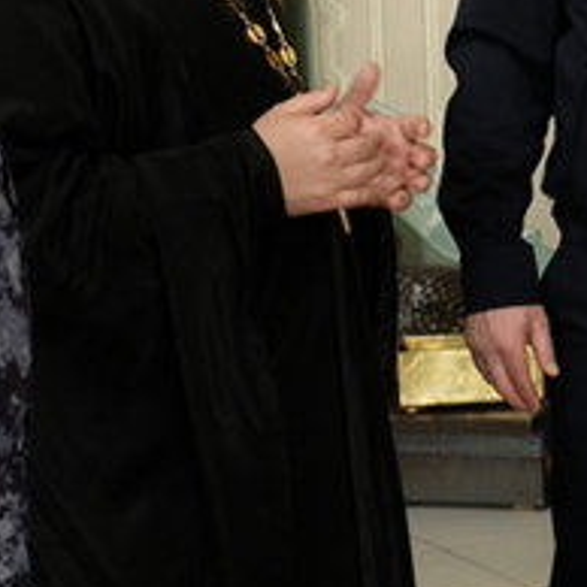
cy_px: -42
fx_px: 2839
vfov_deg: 11.6
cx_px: 641
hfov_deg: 11.6
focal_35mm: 148
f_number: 3.6
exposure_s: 1/17
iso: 800
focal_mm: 30.2
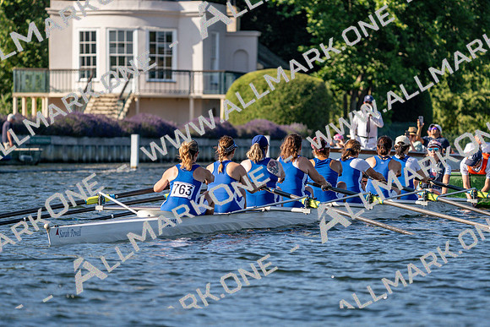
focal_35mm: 245
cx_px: 245
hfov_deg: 8.4
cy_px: 164
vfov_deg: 5.6
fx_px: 3335
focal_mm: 245
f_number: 5.6
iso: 320
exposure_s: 1/1600
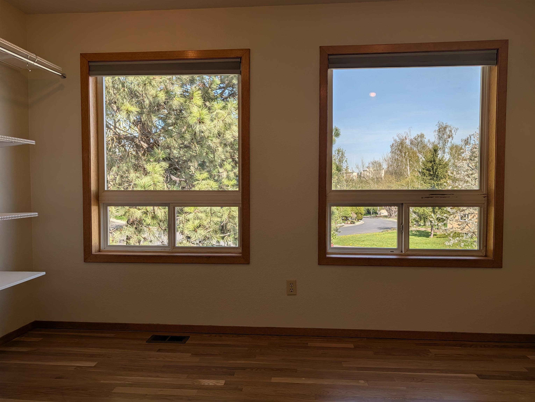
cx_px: 268
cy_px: 201
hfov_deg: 71.5
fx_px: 371
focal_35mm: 24
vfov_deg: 56.9
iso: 23
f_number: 1.68
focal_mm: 6.9
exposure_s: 1/2320
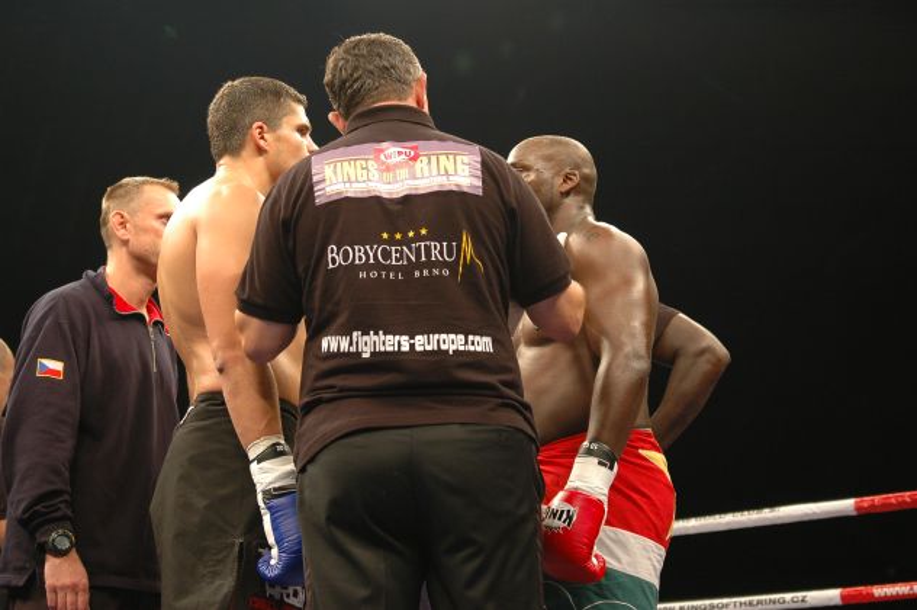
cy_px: 305
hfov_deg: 29.3
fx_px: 1756
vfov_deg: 19.7
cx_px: 458
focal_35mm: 69
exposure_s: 1/320
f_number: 2.8
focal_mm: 46
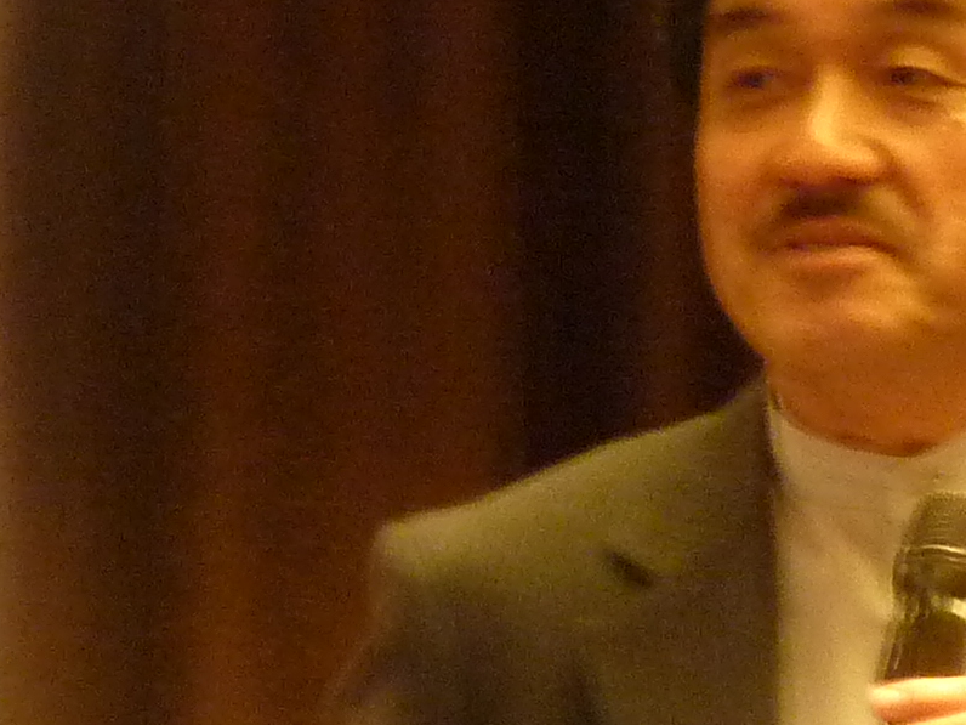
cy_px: 305
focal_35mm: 906
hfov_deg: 2.2
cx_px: 773
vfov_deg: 1.6
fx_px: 25283
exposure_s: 1/8
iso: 400
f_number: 4.5
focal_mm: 32.1
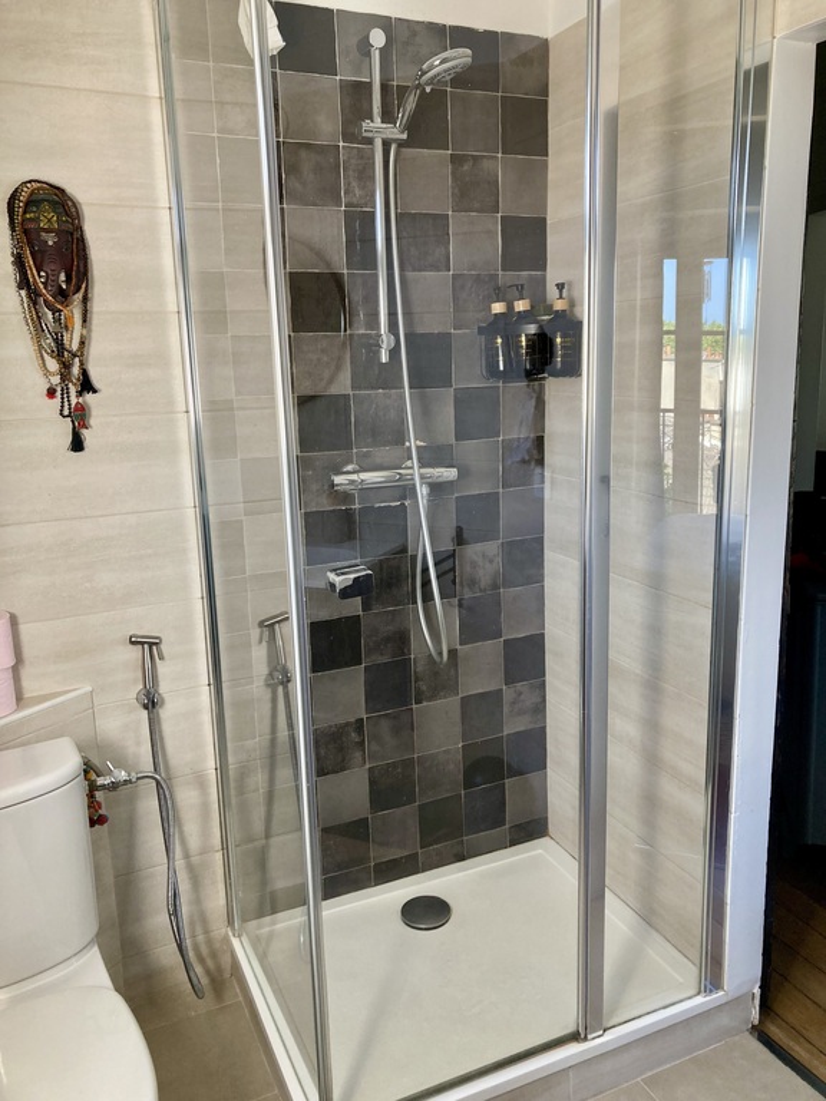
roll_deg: +2.2
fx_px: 891
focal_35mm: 28
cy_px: 550
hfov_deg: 49.7
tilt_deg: -12.7
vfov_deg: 63.4
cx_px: 413
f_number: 1.8
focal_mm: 3.99
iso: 80
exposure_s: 1/121
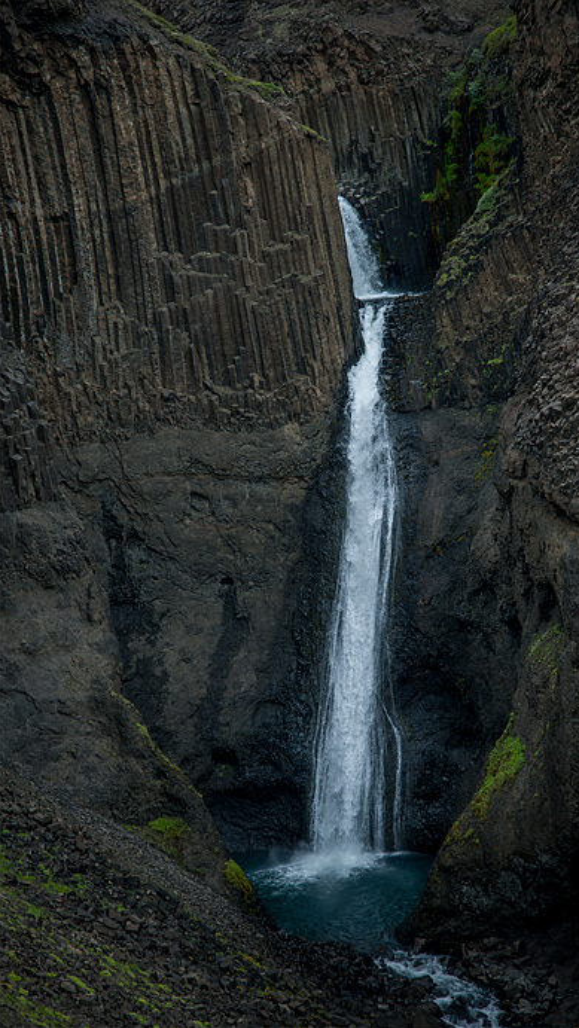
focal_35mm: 87
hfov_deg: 13.9
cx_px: 345
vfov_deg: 24.5
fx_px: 2373
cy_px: 509
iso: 200
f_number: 7.1
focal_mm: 82
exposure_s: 1/200
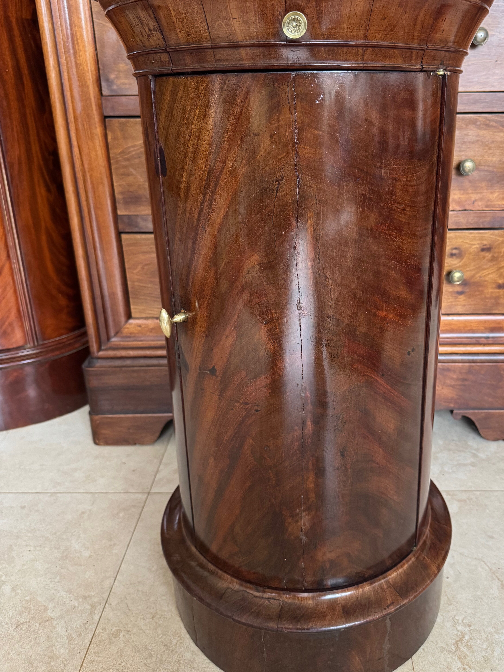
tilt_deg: -20.6
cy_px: 306
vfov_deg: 61.6
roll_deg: +1.1
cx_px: 303
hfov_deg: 47.9
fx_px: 563
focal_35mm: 29
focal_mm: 6.76
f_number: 1.78
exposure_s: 1/50
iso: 640
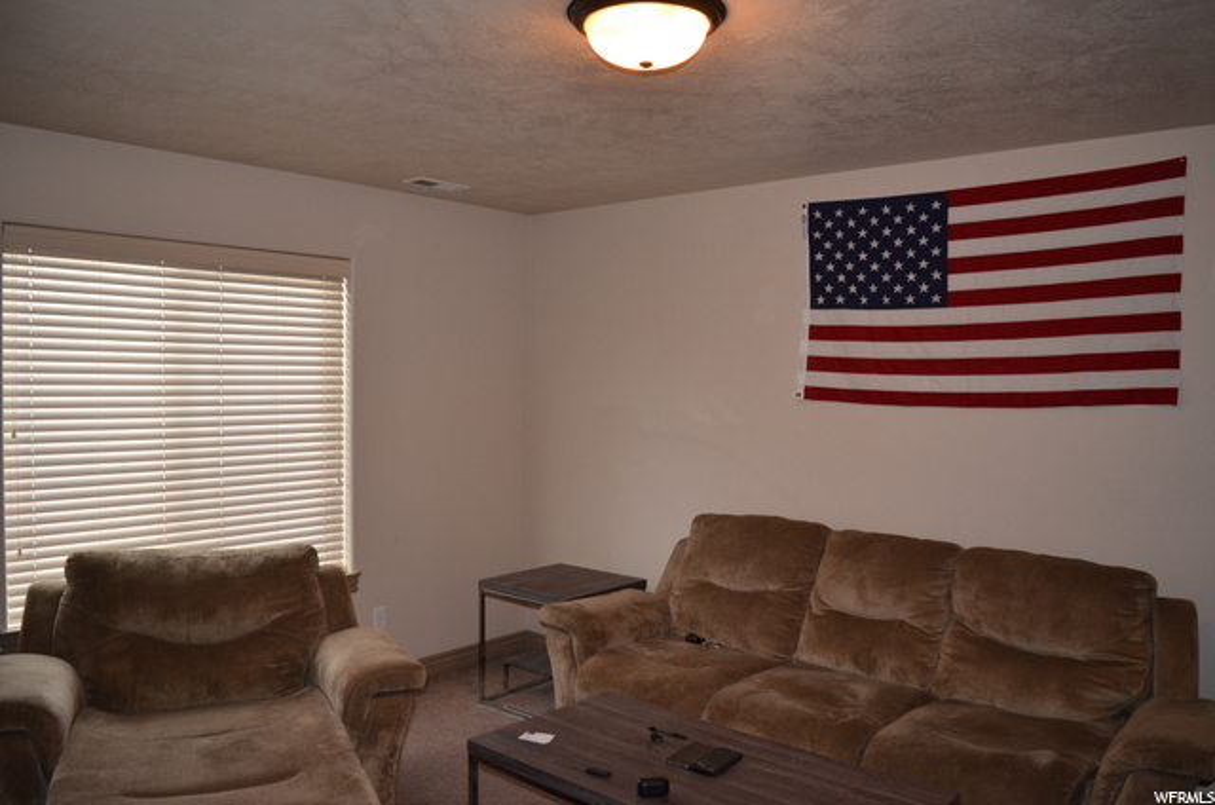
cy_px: 402
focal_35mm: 27
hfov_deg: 67.5
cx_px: 608
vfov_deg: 47.7
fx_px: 909
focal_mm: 18
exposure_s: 1/60
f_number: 3.5
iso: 800
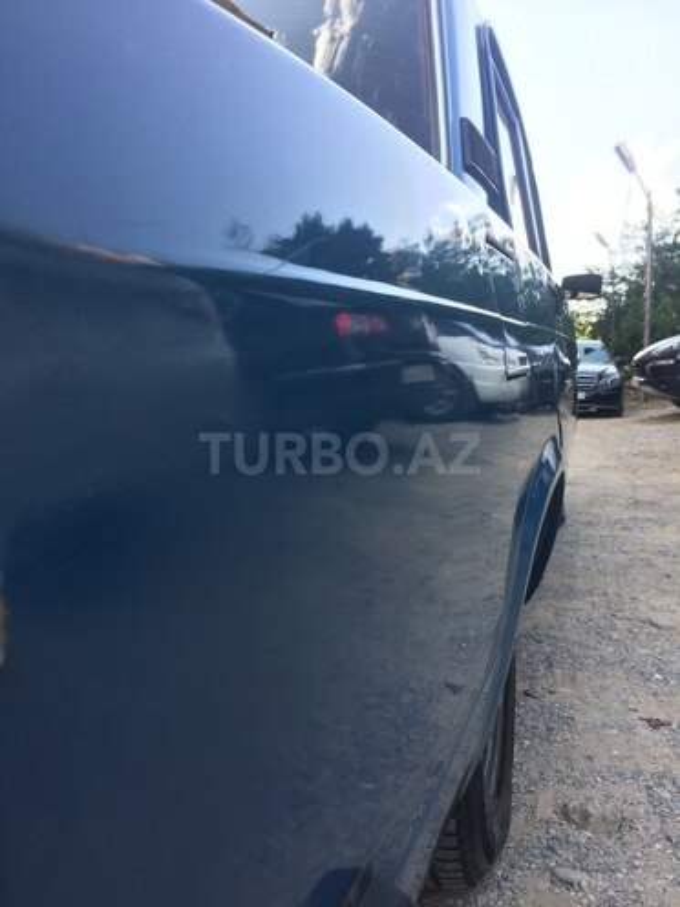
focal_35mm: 29
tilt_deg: -7.3
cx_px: 340
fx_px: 760
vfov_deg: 61.7
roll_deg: -0.8
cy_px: 454
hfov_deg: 48.2
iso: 32
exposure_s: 1/306
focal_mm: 4.15
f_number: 2.2
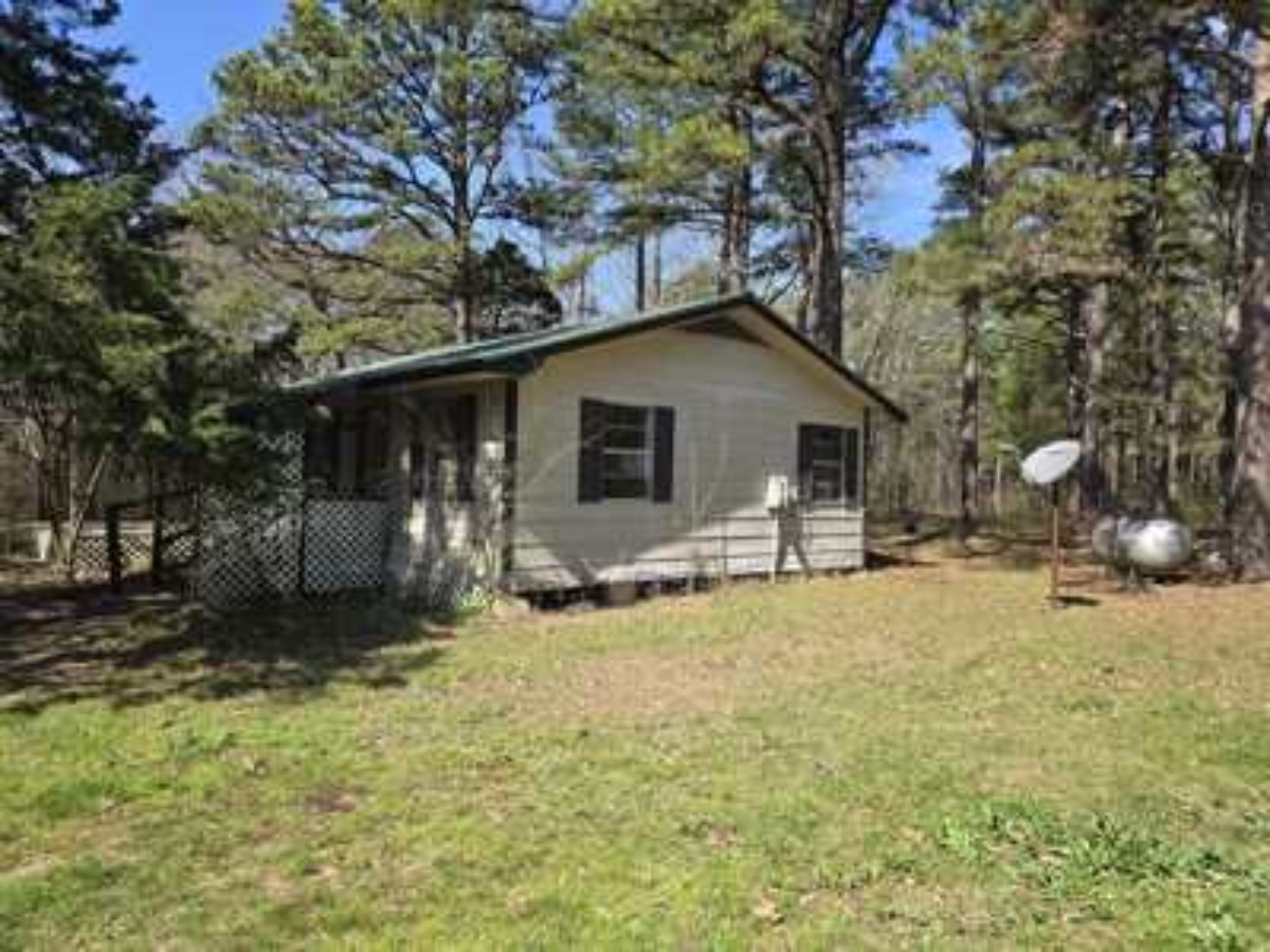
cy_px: 476
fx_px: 844
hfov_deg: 73.9
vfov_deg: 58.9
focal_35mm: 23
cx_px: 635
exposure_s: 1/421
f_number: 1.7
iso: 12
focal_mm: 6.3
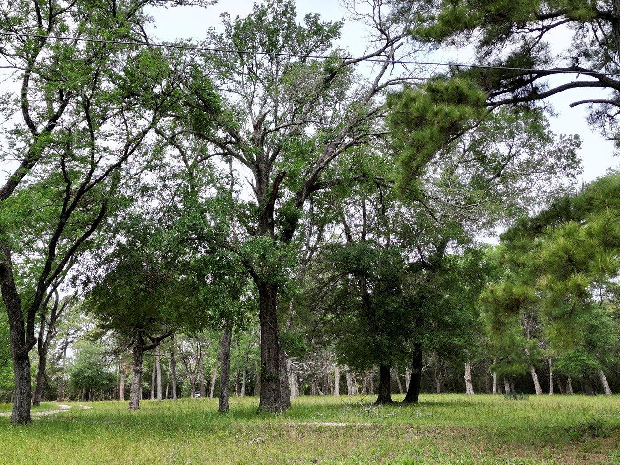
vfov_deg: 38.3
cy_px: 161
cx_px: 255
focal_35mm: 37
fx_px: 663
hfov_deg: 49.9
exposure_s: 1/2000
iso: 100
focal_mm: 6.72
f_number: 1.7
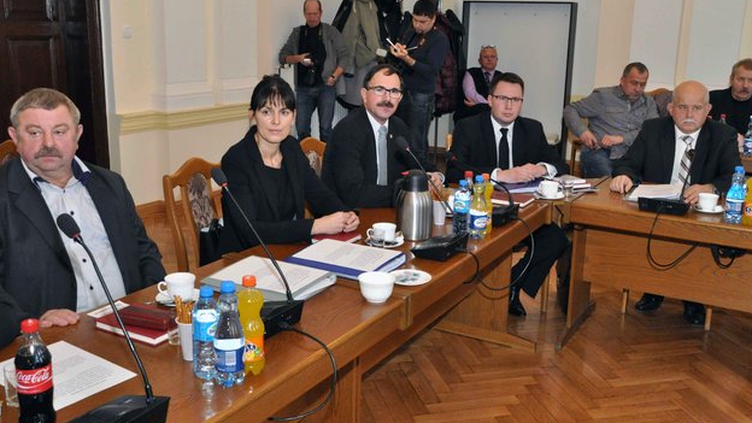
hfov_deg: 55.3
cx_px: 381
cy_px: 189
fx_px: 718
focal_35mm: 36
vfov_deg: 32.8
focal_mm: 22
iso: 1600
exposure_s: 1/60
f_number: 13
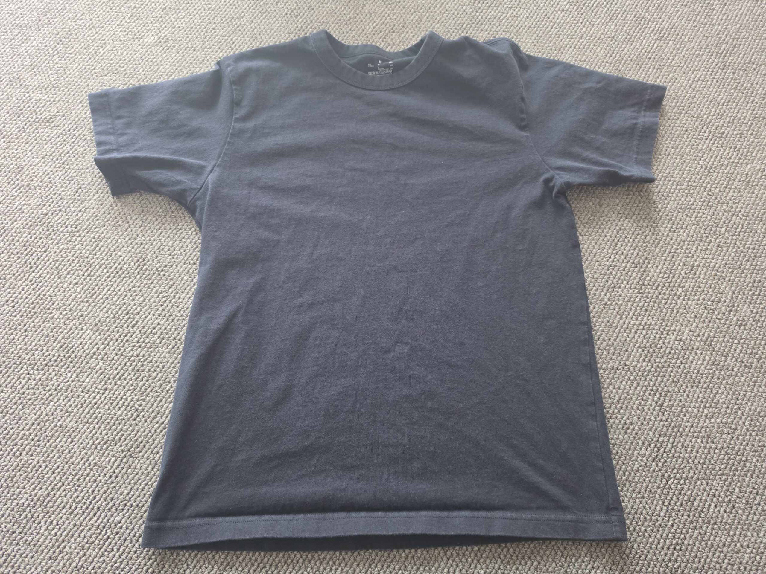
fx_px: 509
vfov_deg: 58.9
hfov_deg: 73.9
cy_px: 287
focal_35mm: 23
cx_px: 383
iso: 1250
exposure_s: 1/60
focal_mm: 6.5
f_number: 1.4
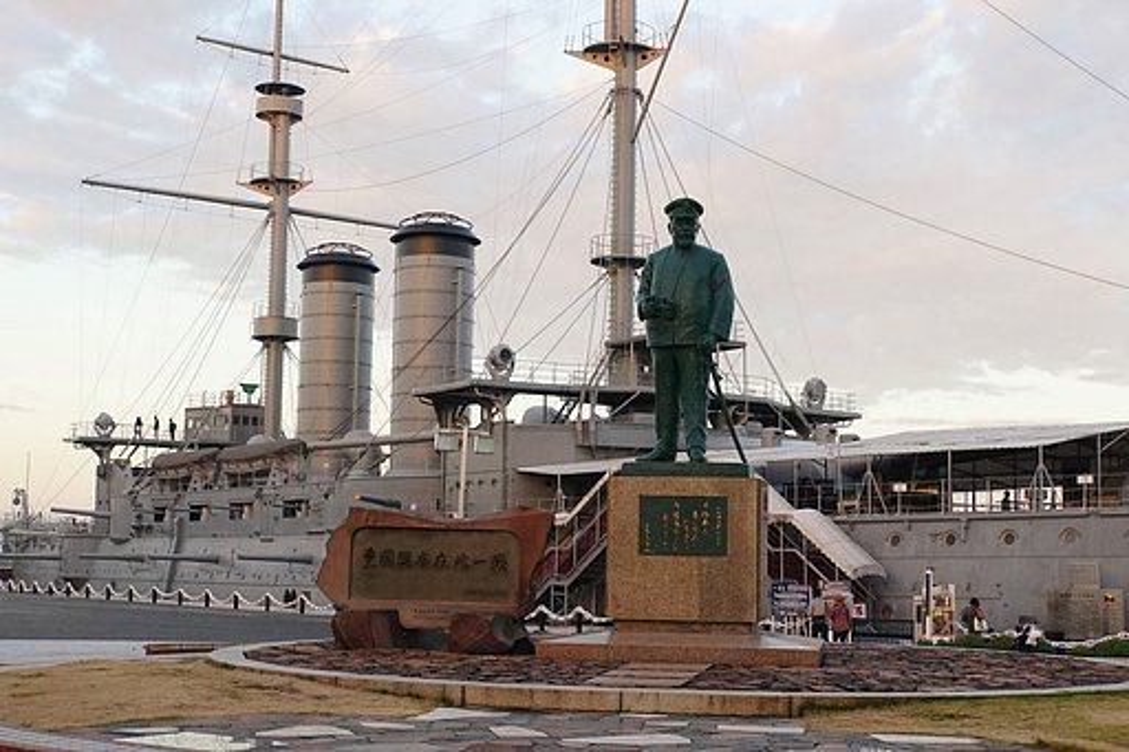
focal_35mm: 51
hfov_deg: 38.9
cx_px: 564
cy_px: 376
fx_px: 1599
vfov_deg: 26.5
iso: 1600
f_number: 9
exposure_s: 1/250
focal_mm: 34
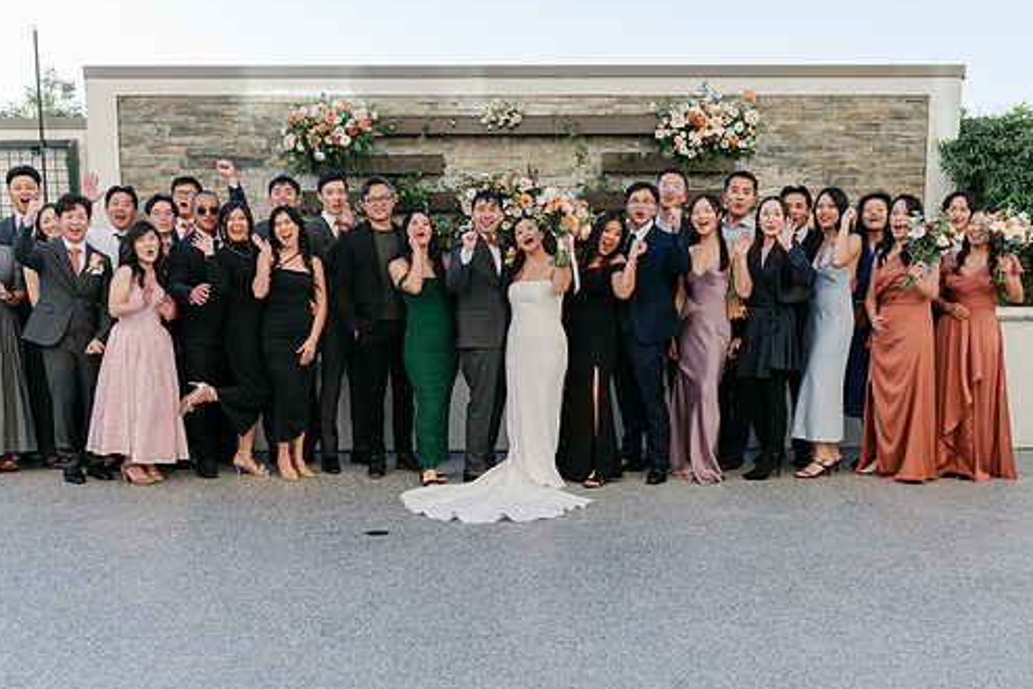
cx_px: 489
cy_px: 408
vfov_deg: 31.1
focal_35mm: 43
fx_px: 1234
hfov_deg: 45.4
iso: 100
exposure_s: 1/640
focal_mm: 35
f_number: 4
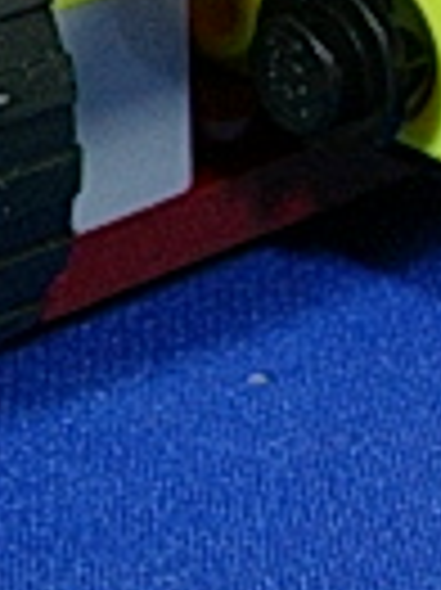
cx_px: -68
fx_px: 3420
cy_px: -243
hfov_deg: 7.3
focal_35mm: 201
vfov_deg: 9.6
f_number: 2.8
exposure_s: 1/13
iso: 70
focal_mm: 6.2
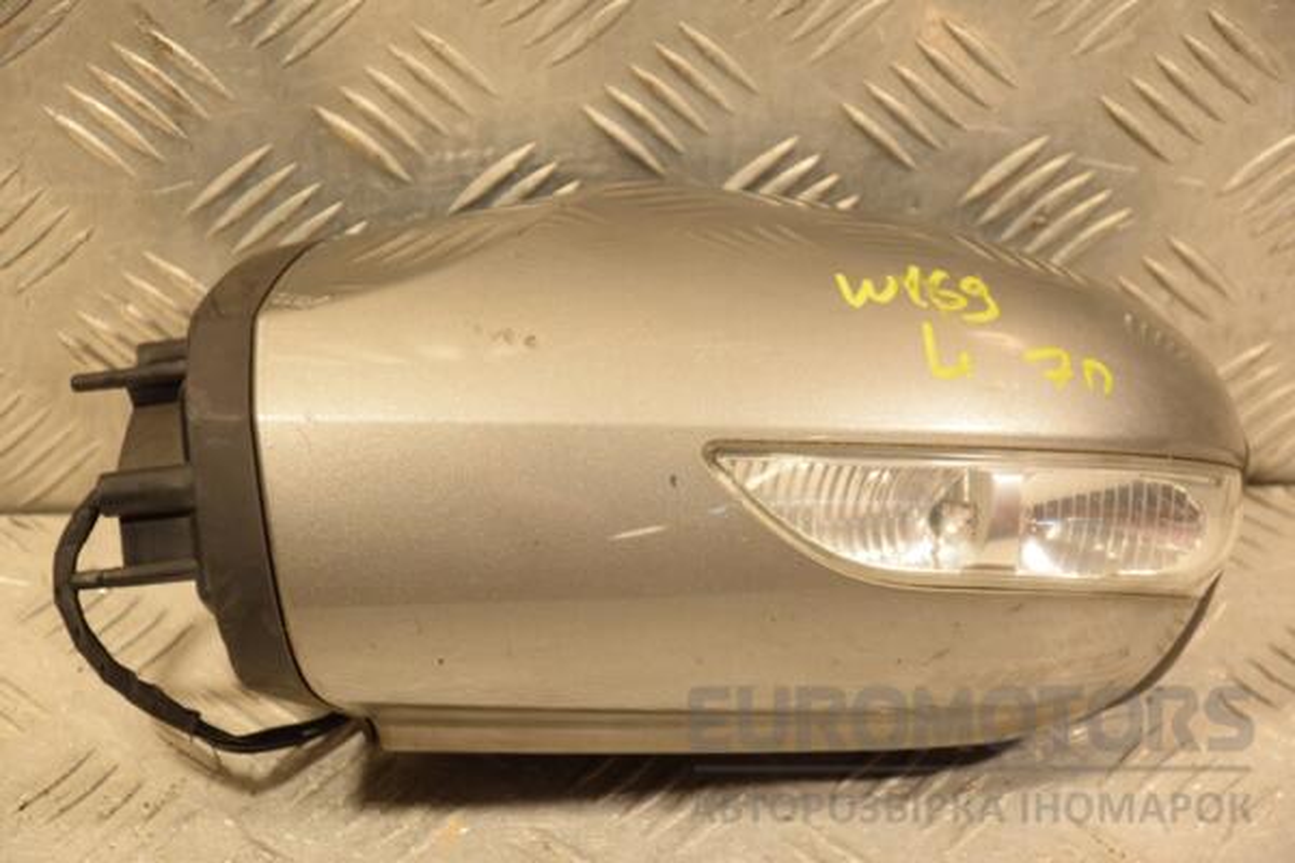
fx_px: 4586
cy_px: 432
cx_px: 648
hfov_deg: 16.1
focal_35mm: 128
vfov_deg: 10.8
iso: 800
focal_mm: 85
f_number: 5.6
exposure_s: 1/160
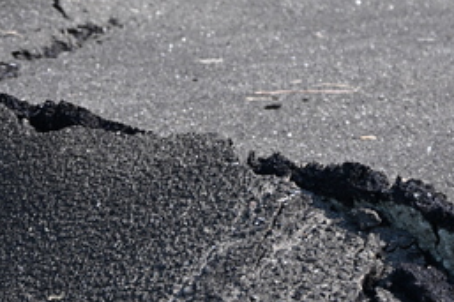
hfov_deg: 6.0
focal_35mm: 343
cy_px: -57
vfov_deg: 4.0
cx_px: 138
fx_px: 4323
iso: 160
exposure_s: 1/400
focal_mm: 110
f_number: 6.3
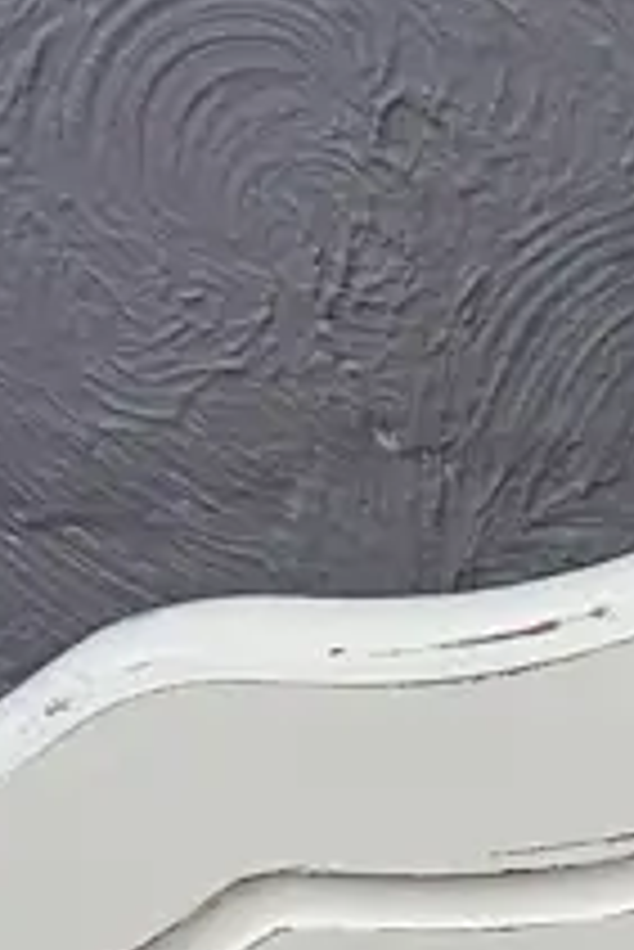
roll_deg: +0.8
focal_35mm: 121
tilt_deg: -30.7
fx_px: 3191
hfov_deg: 8.5
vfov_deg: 15.7
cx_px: 2167
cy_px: 1364
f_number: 1.78
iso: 160
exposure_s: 1/100
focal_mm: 6.86
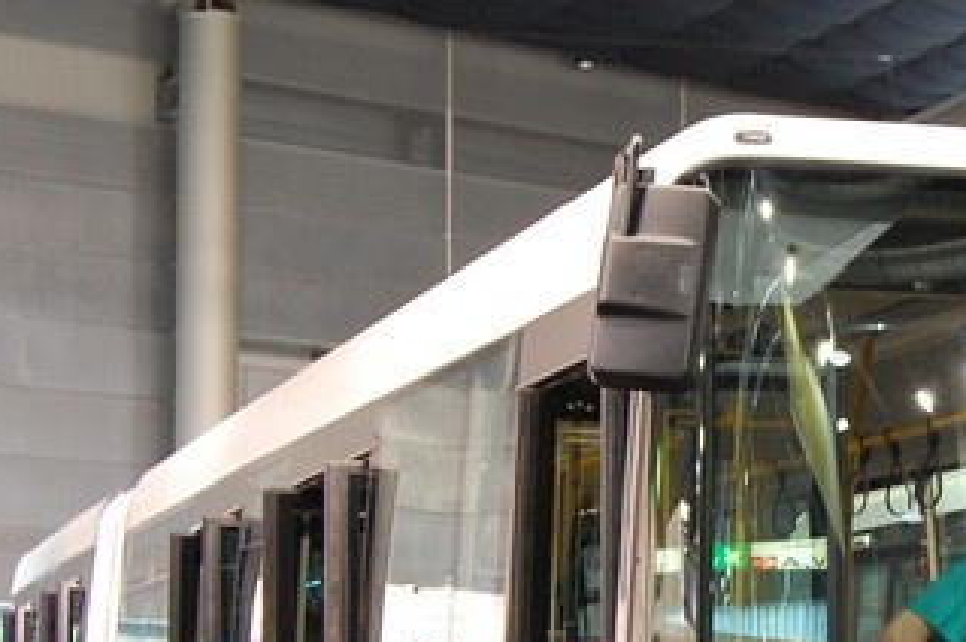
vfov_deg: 12.3
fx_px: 2949
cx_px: 908
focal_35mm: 110
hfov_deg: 18.2
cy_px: 663
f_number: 6.3
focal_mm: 26
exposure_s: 1/13
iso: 800
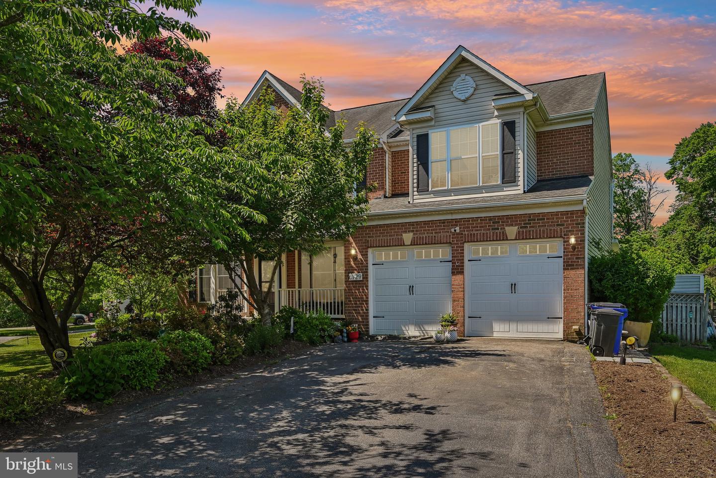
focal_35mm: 26
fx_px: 517
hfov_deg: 69.4
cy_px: 239
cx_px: 358
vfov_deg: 49.6
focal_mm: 26
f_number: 8
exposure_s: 1/100
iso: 100
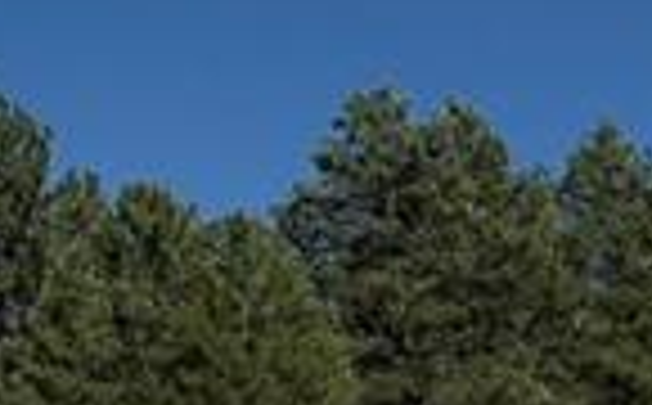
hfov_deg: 11.6
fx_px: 3192
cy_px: 448
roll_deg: +0.6
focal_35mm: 180
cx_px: 40
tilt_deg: +17.7
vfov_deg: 7.2
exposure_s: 1/7353
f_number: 1.78
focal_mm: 6.76
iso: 80
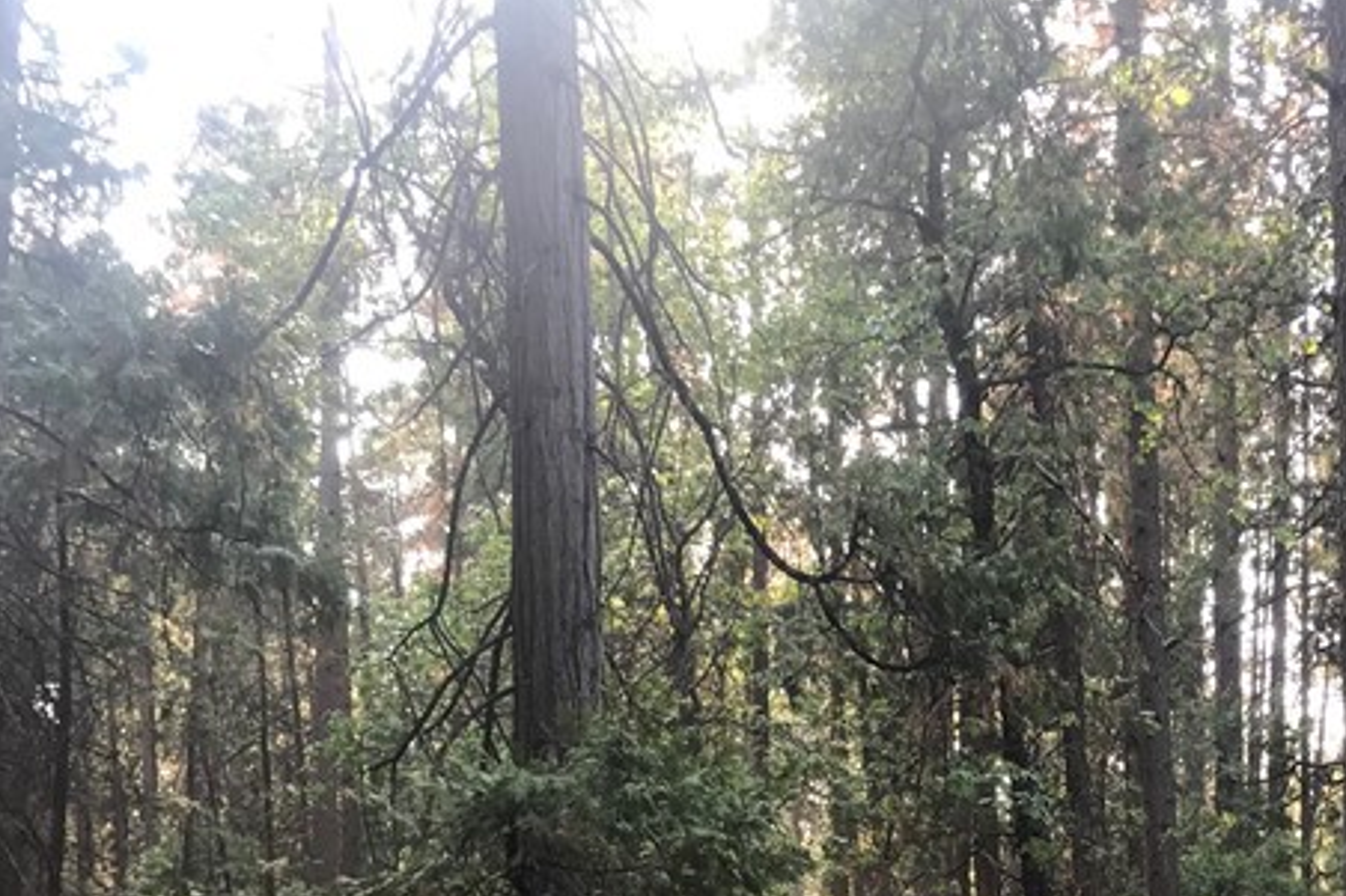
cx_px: 989
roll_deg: +1.5
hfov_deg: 30.1
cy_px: 979
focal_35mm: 66
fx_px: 2467
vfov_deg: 19.7
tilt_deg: -1.5
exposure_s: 1/60
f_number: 1.8
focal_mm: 3.99
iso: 25
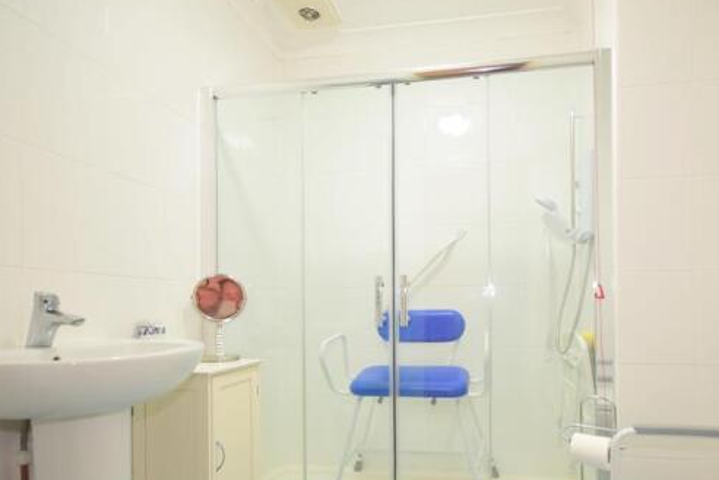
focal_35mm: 20
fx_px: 399
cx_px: 424
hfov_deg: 83.2
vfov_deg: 61.0
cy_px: 302
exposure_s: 1/2
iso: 200
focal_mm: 10
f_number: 5
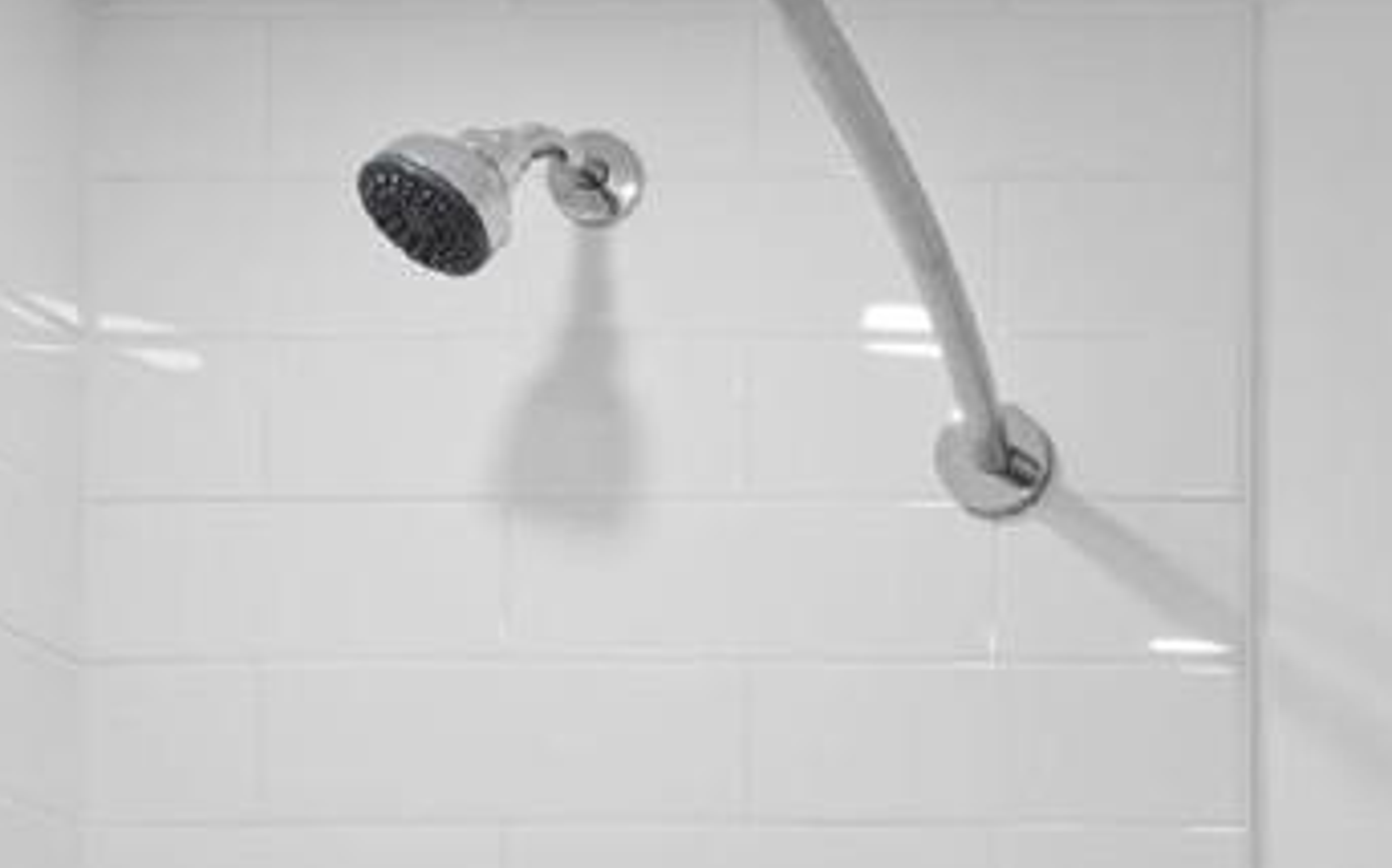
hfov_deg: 25.7
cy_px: 1594
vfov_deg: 17.7
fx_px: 2199
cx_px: 2114
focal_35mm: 58
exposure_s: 1/8
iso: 250
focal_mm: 13
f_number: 8
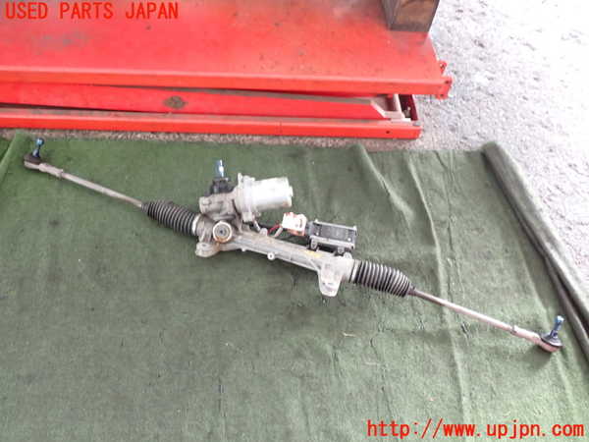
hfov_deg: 60.0
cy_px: 221
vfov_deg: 46.8
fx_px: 510
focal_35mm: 30
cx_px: 294
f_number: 2.3
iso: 400
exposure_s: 1/30
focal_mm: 5.4
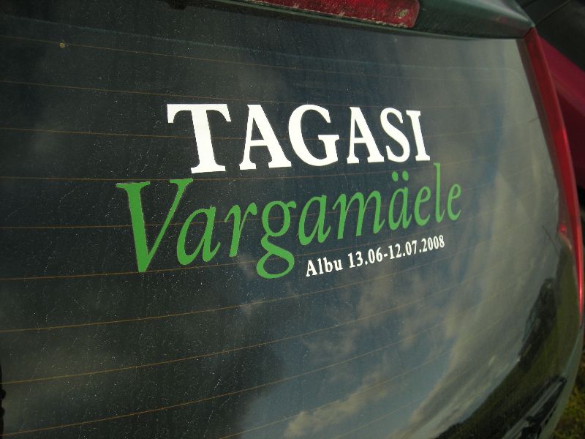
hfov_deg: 52.6
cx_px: 292
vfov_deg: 40.7
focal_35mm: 35
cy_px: 220
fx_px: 591
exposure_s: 1/330
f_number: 2.8
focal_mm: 5.7
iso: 64
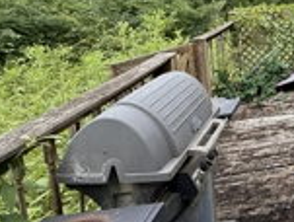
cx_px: 368
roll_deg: +1.9
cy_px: 16
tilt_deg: -3.9
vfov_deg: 36.1
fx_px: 315
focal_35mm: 37
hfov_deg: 36.2
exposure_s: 1/261
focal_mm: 2.22
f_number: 2.2
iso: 50
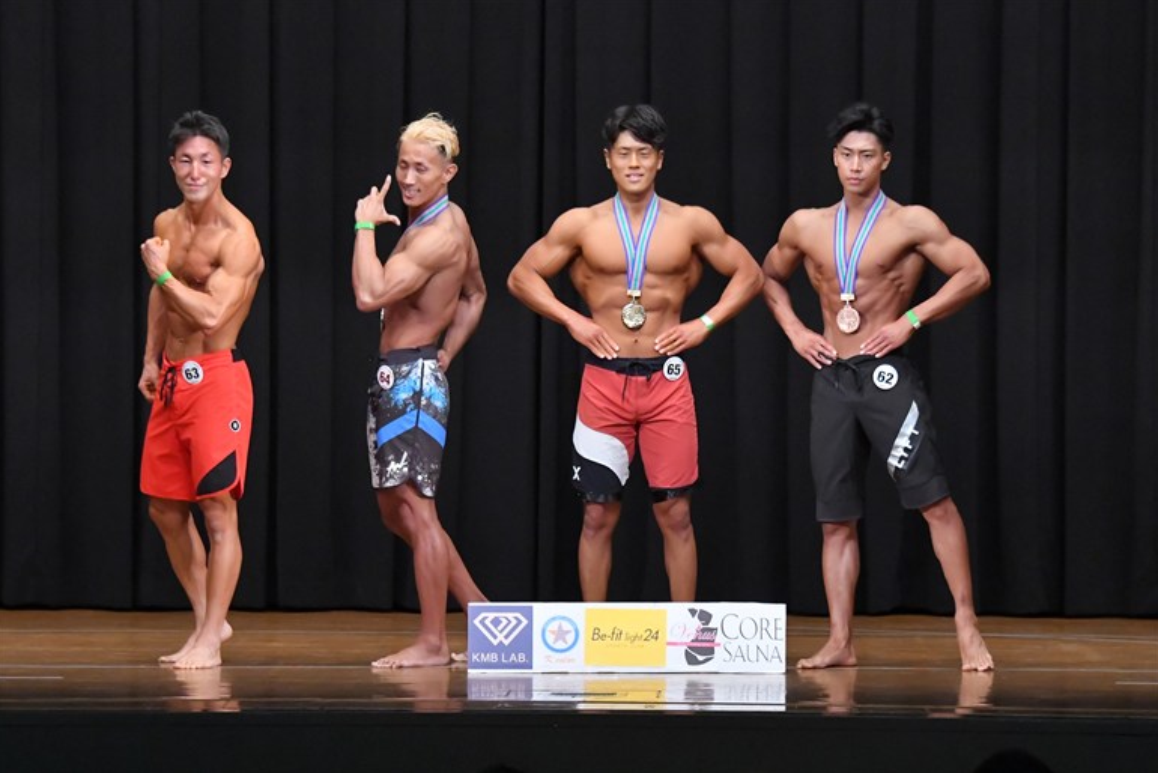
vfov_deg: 7.5
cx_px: 577
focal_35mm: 184
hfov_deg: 11.2
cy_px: 386
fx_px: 5921
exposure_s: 1/400
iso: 8000
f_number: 5.6
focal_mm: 122
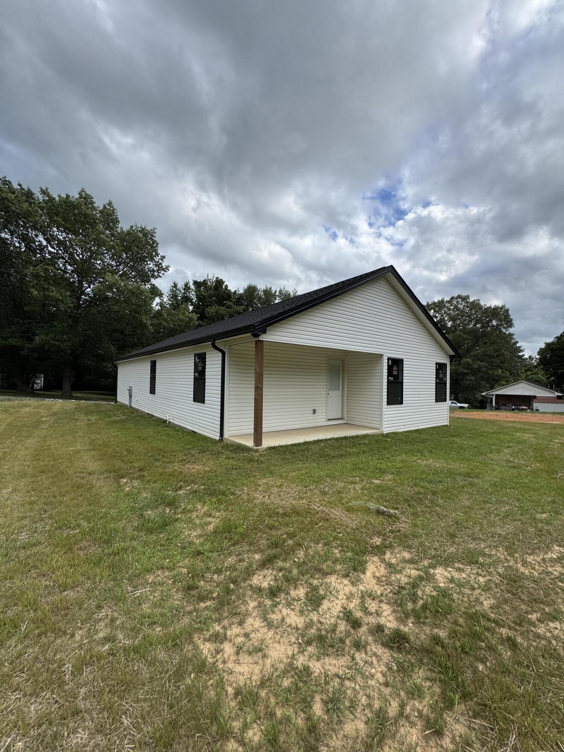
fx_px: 304
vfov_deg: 102.1
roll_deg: -1.6
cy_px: 376
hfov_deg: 85.7
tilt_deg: +1.1
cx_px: 282
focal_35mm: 14
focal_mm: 2.22
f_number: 2.2
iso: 40
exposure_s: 1/1477
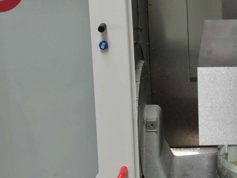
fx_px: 918
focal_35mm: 134
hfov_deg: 14.4
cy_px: 29
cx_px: 250
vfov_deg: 11.0
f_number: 3.8
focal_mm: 8.6
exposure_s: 1/25
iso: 200
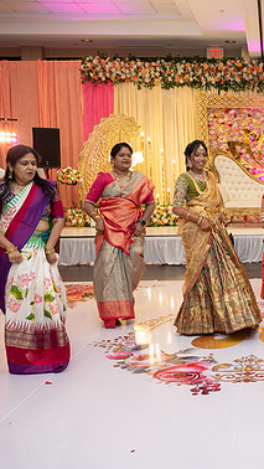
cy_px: 230
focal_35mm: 43
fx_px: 534
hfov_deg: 25.6
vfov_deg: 47.3
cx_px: 294
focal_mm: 26
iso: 1250
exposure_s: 1/160
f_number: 4
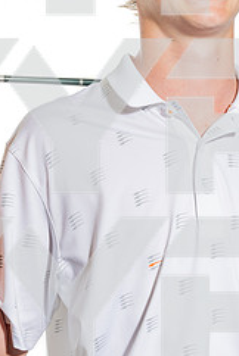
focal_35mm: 126
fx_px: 1251
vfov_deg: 16.2
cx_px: 178
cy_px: 144
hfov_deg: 10.9
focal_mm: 48
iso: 100
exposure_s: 1/250
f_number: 7.1
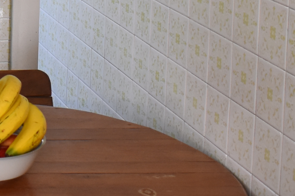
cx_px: -146
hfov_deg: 14.3
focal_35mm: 134
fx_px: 1098
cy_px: -141
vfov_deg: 9.8
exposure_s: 1/60
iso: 640
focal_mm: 18
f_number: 4
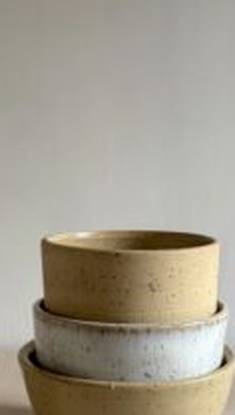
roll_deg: -0.7
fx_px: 552
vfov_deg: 39.4
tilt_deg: -7.6
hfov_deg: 24.0
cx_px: 127
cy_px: 342
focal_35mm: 50
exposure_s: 1/90
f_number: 1.78
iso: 200
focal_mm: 6.76
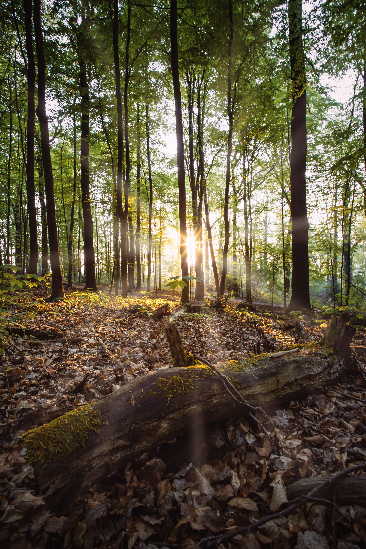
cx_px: 183
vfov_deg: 93.3
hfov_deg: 70.5
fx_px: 259
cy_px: 274
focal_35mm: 17
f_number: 13
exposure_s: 1/15
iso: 800
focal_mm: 17
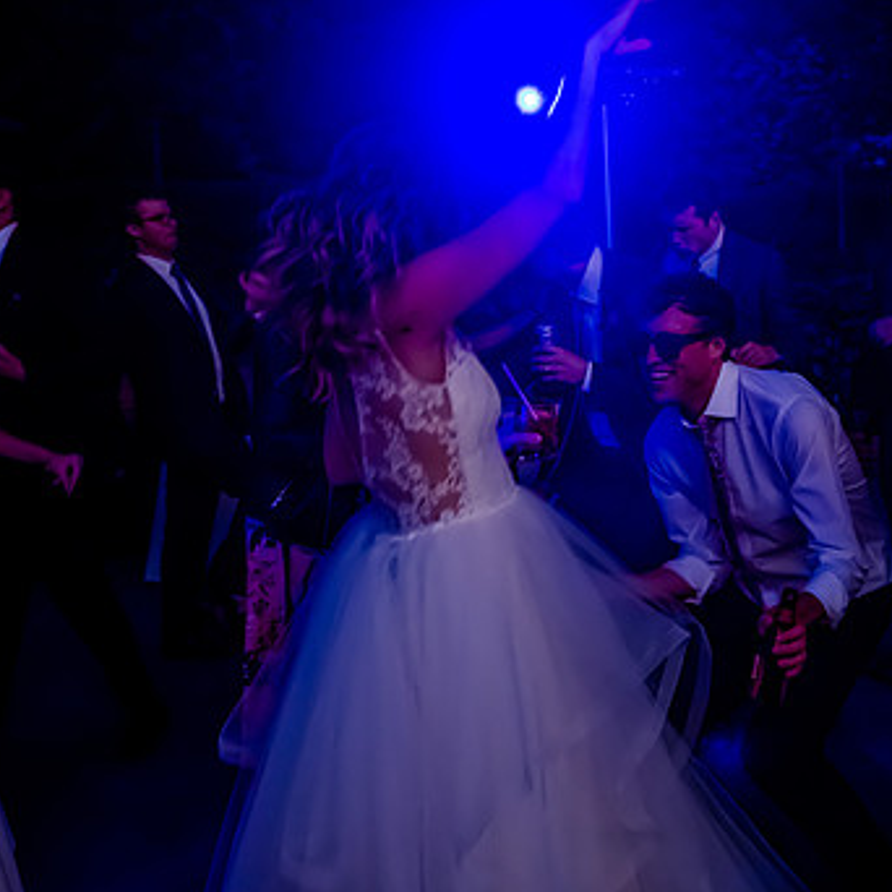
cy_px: 420
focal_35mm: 40
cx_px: 618
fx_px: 1166
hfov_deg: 41.1
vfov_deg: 41.8
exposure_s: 1/100
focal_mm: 26
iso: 8000
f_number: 2.8
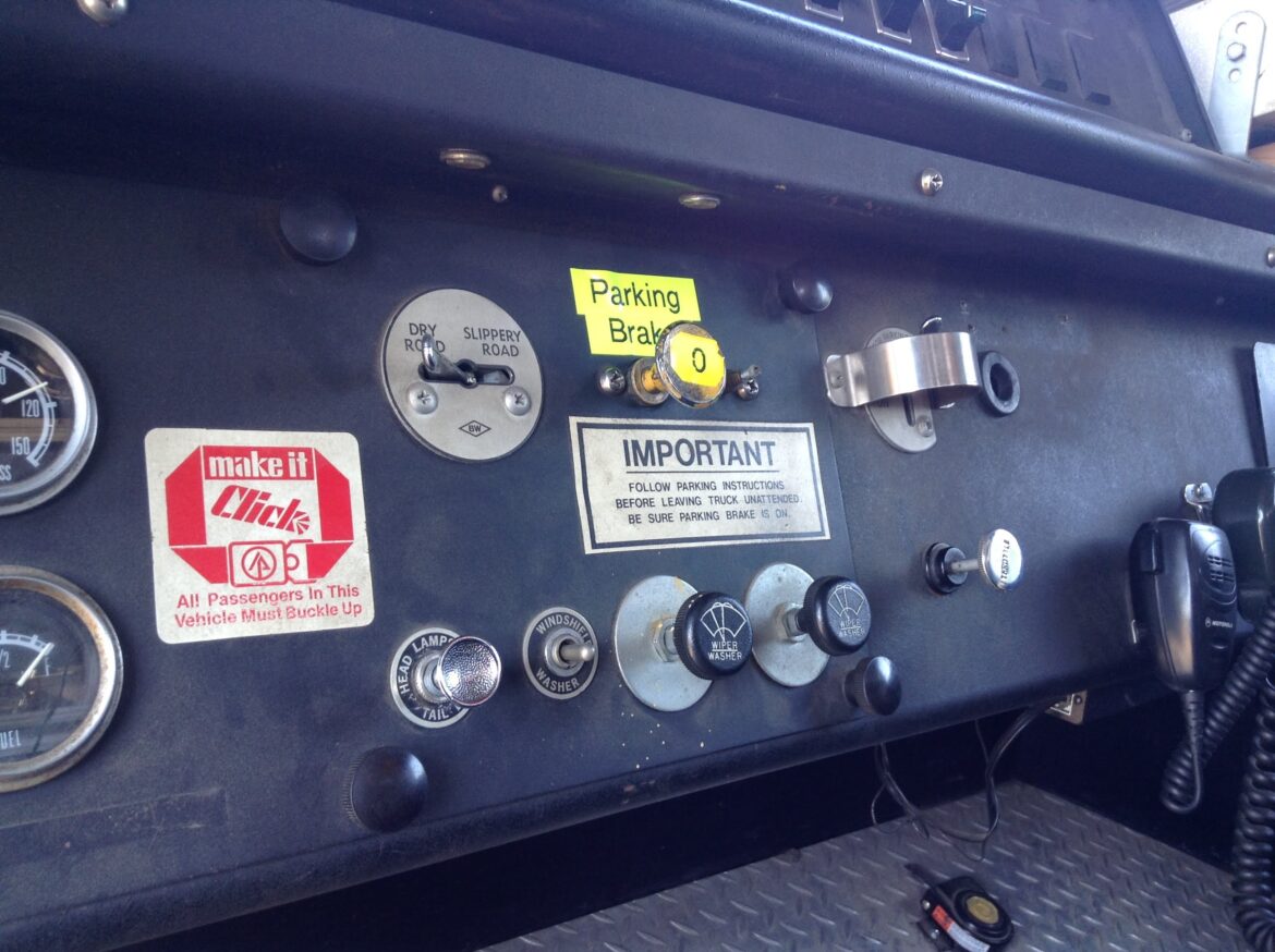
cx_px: 638
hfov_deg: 55.4
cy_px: 476
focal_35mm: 33
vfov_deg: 42.8
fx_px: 1214
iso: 32
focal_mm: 3.3
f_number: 2.4
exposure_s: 1/24
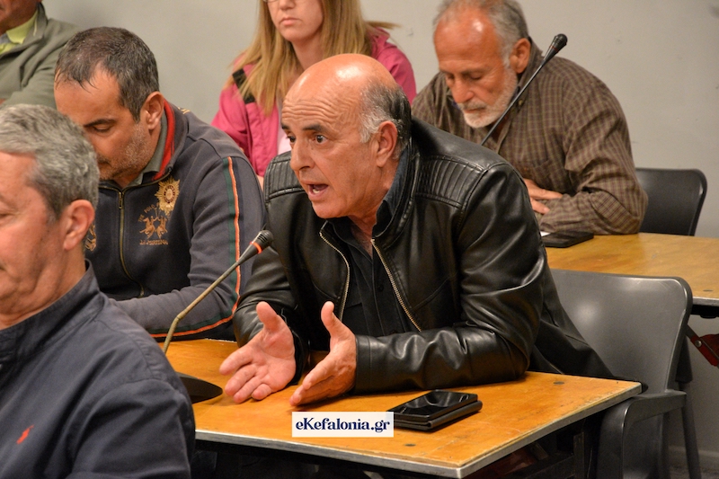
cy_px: 240
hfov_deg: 13.1
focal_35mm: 157
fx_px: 3135
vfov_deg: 8.7
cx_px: 360
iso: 3200
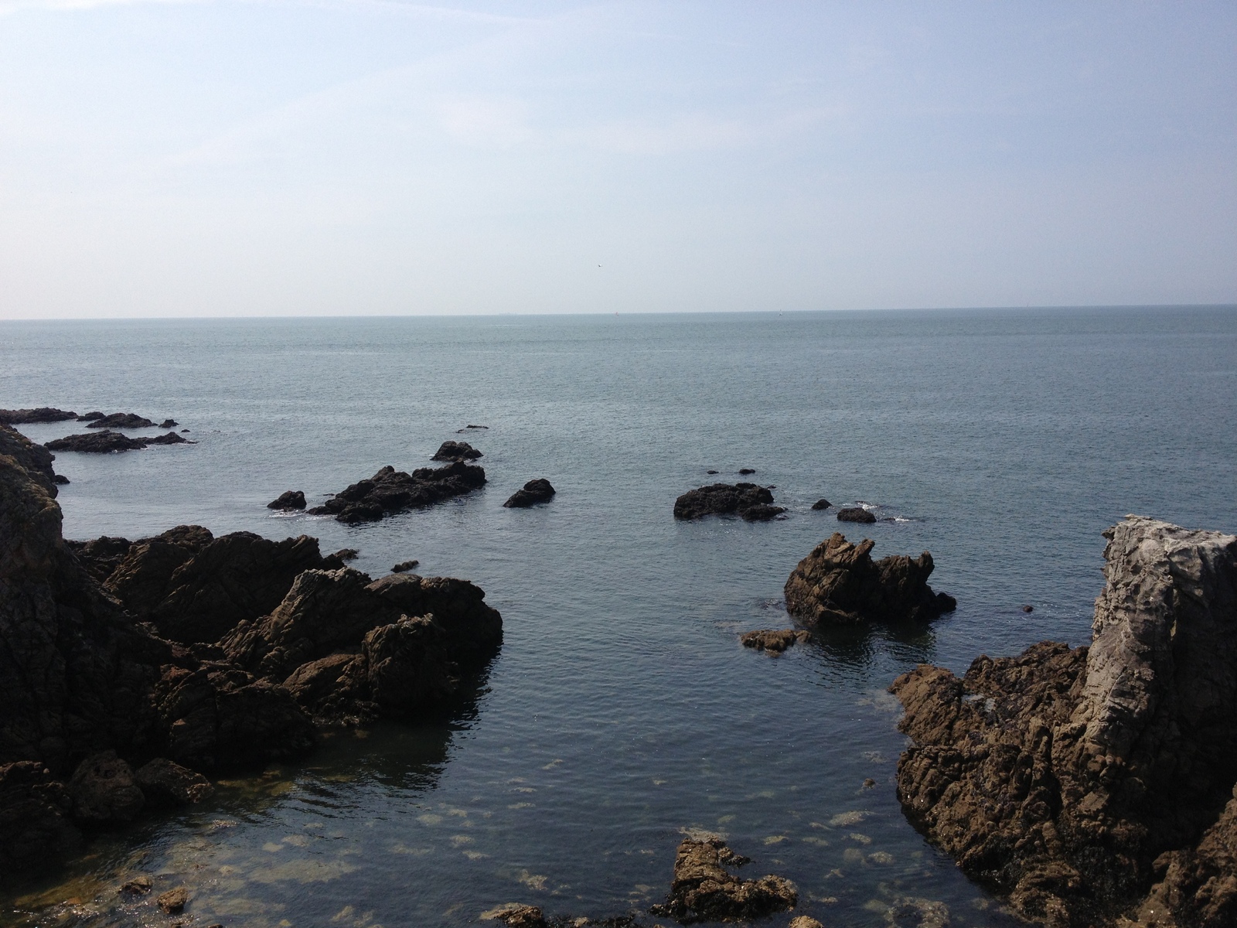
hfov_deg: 52.6
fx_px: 1251
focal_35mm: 35
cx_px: 618
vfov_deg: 40.7
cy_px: 464
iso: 50
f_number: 2.4
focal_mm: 4.28
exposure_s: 1/2632
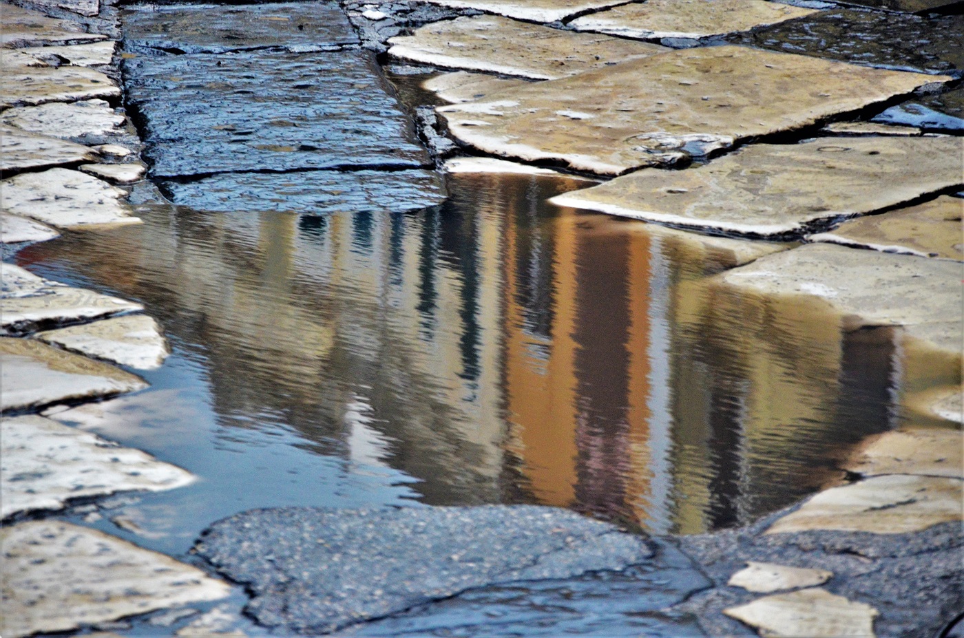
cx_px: 482
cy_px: 319
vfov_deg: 8.7
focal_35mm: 158
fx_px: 4208
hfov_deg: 13.1
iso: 1000
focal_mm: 105
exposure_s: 1/125
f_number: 5.6
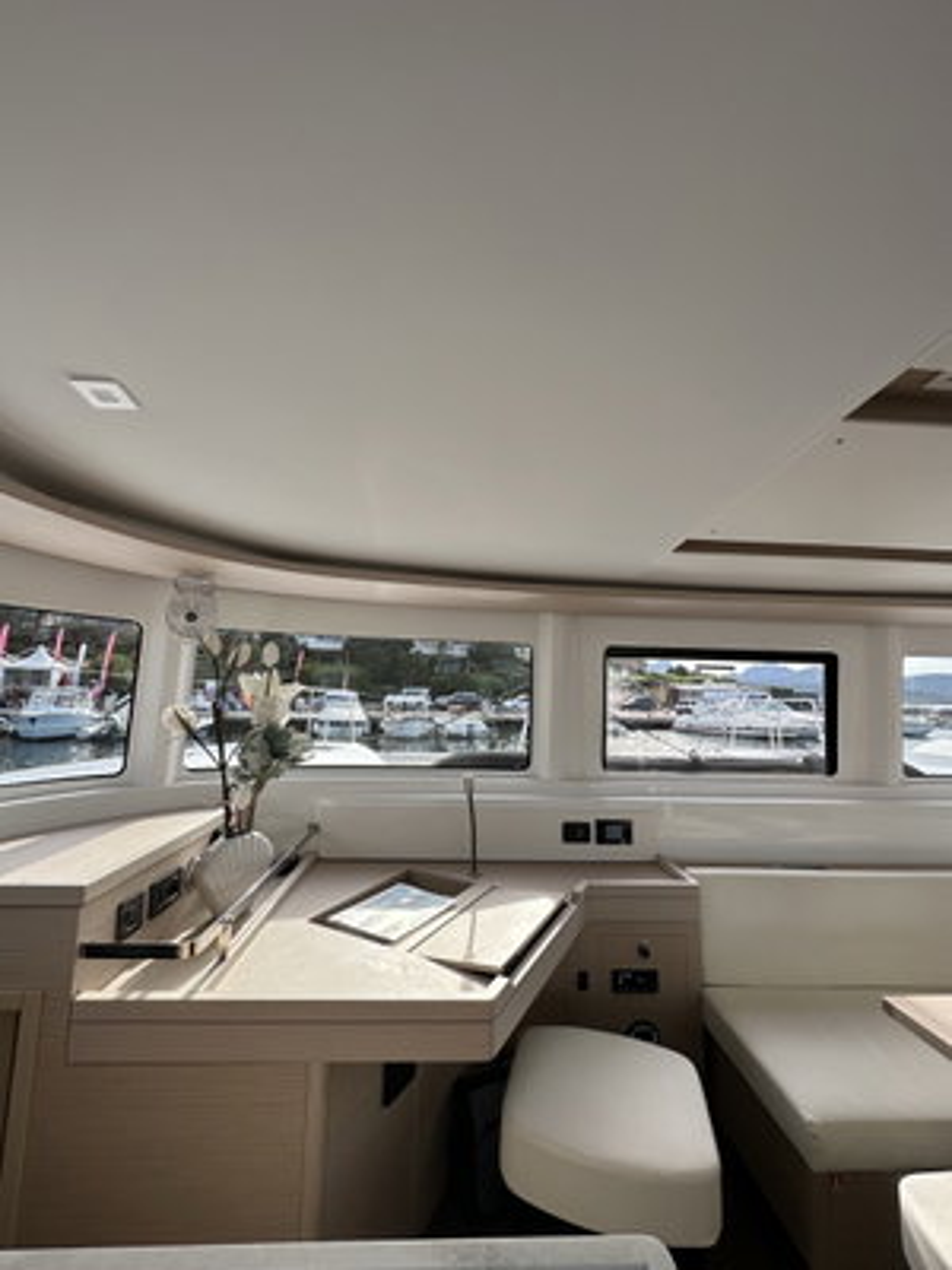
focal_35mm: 14
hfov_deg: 85.7
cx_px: 476
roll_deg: -1.6
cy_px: 635
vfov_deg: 102.1
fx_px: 513
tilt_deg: +6.6
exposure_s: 1/316
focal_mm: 2.22
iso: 40
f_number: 2.2
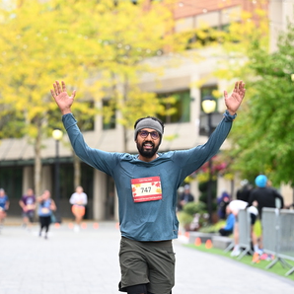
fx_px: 1585
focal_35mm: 165
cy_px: 170
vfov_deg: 10.6
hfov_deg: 10.6
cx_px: 151
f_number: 2.8
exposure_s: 1/1600
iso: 640
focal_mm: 105
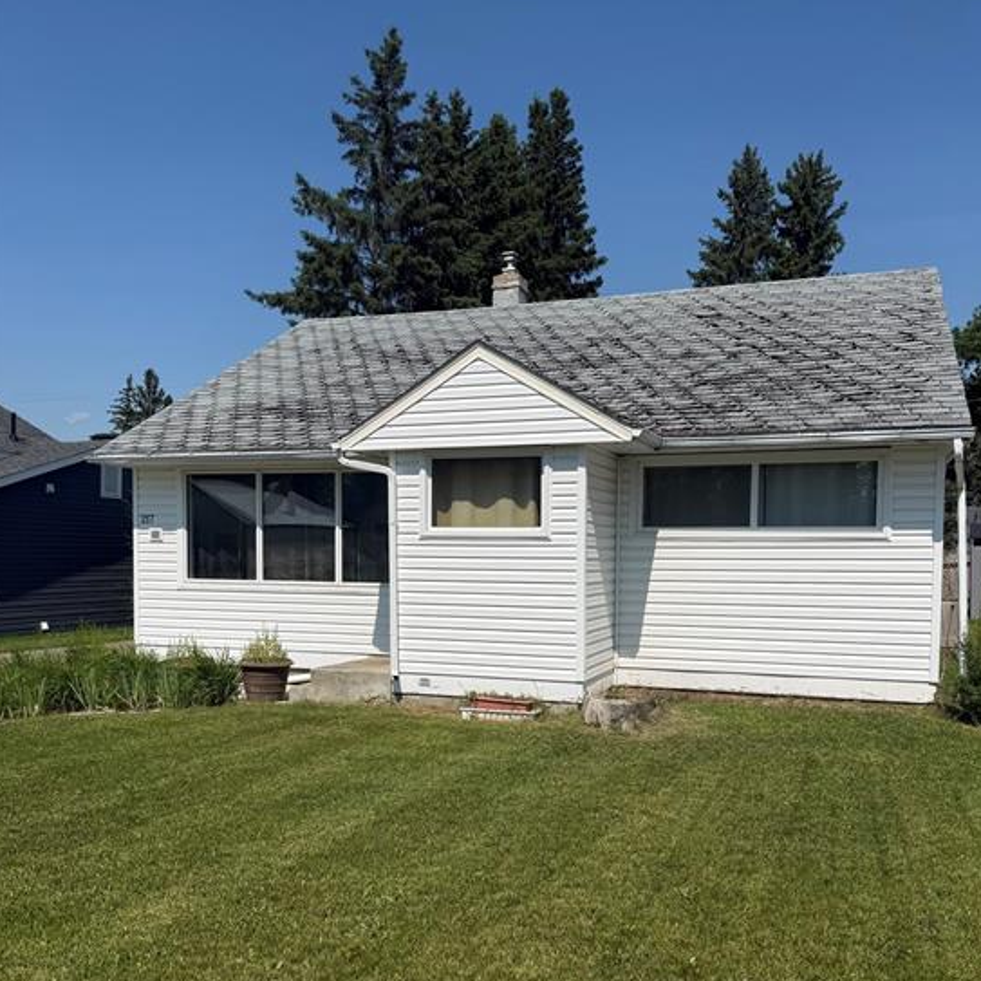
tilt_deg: -2.5
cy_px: 591
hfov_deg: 54.0
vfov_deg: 53.6
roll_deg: -0.6
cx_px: 509
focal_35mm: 30
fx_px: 962
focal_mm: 6.76
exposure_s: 1/9091
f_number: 1.78
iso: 80
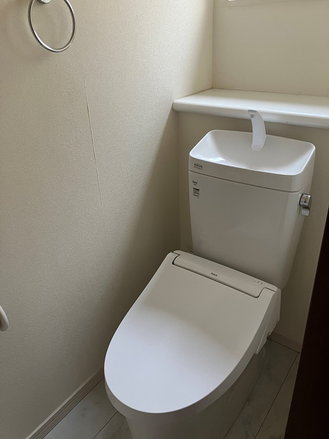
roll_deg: +3.7
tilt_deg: -28.8
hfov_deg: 49.7
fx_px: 355
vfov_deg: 63.4
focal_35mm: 28
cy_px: 220
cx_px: 164
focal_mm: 3.99
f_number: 1.8
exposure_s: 1/60
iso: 125
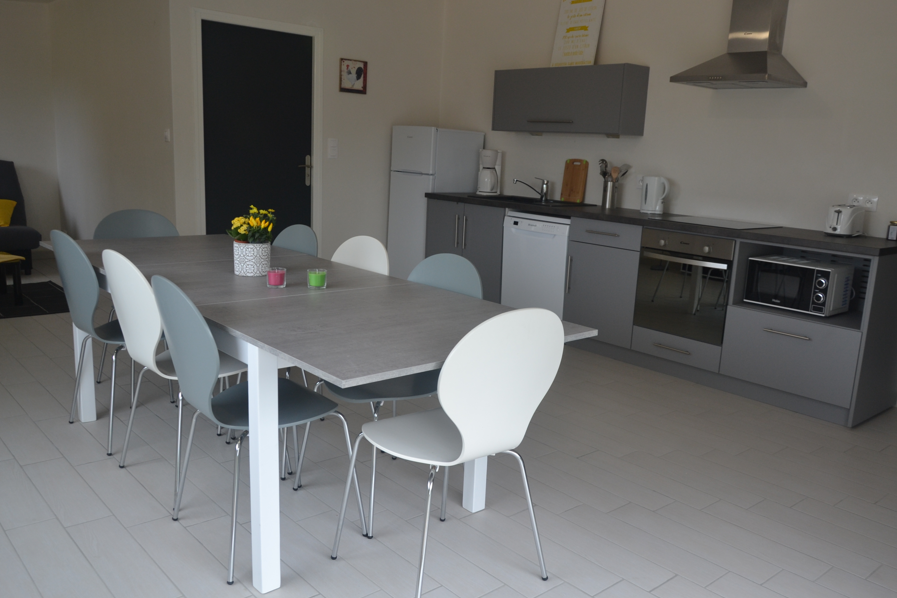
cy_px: 303
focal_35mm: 28
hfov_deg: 65.5
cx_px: 465
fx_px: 698
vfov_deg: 46.4
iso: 280
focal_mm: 18
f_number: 5.6
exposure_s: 1/125
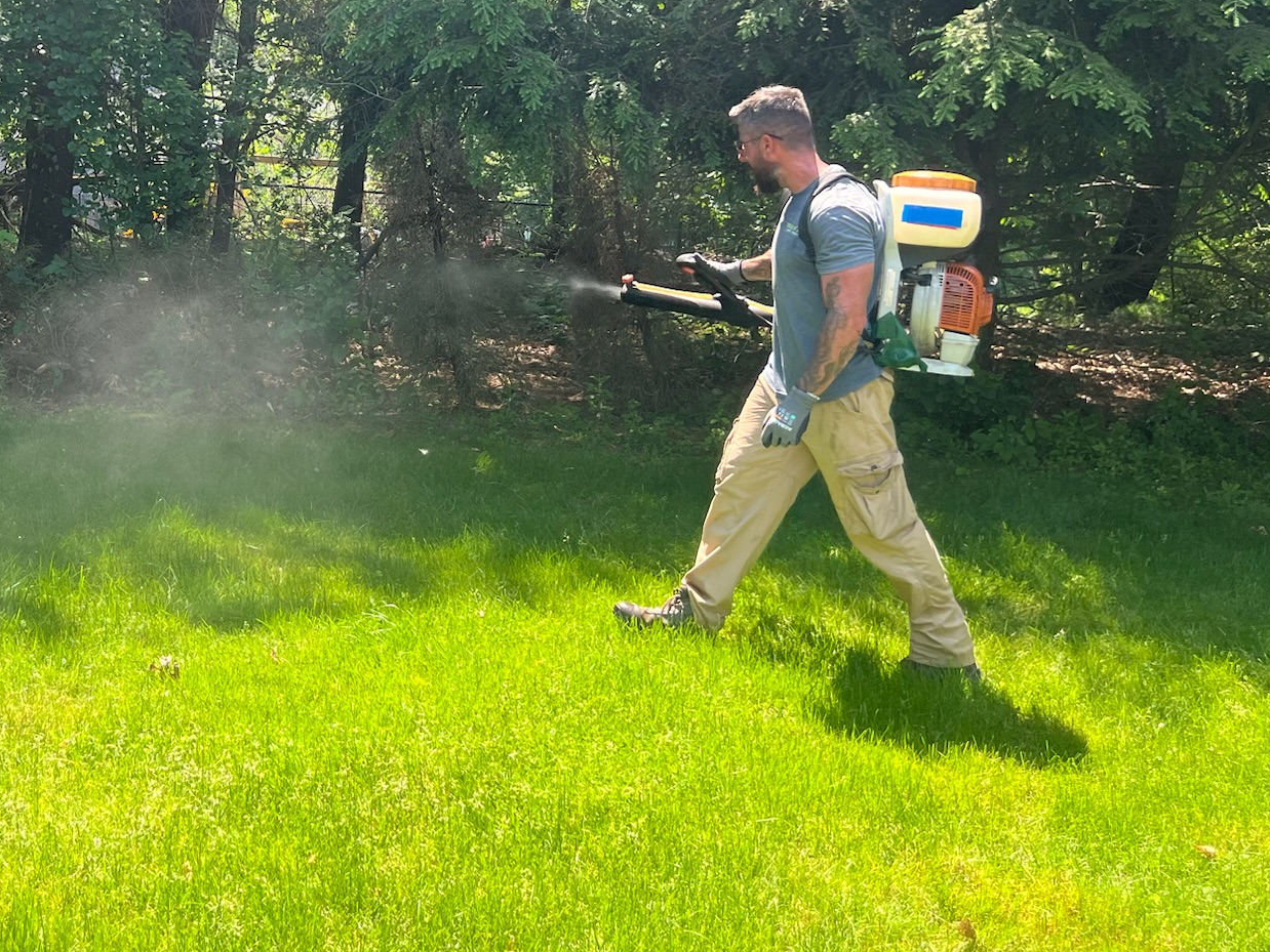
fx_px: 1578
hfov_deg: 42.5
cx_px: 321
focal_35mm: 43
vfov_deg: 33.0
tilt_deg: -4.6
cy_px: 248
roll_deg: +0.0
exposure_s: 1/674
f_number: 1.5
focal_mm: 5.7
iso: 50
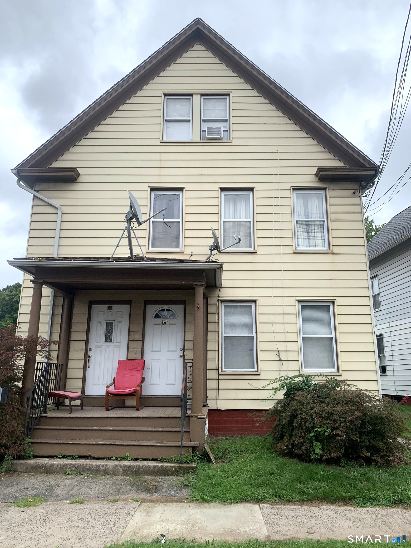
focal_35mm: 26
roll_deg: -1.5
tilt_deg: +13.5
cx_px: 206
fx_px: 412
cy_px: 274
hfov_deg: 53.1
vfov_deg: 67.3
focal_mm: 4.25
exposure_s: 1/981
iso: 25
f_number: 1.8
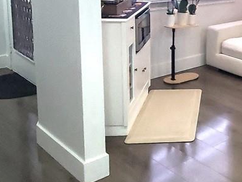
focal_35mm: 53
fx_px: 371
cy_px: 2
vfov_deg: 26.2
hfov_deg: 31.5
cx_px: 274
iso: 250
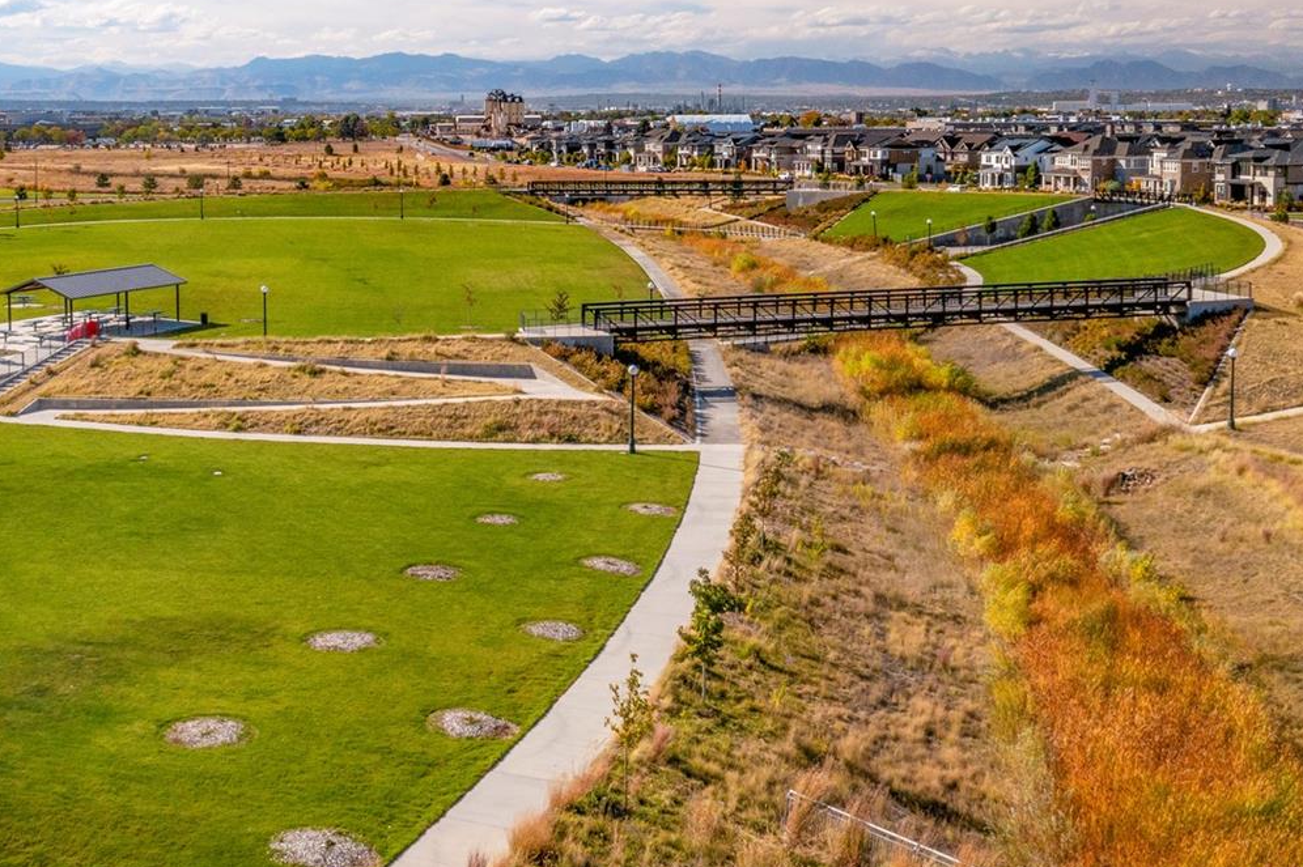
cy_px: 220
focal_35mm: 45
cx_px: 451
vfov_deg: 29.4
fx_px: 1628
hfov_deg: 43.1
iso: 200
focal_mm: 10.26
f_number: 10
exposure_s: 1/30
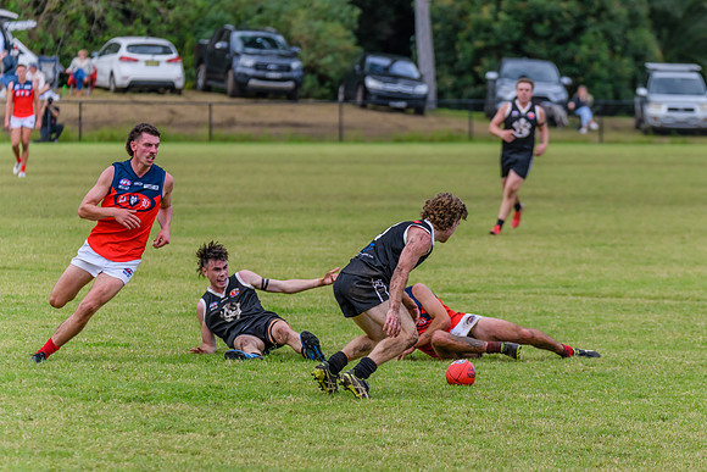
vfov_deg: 4.5
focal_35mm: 303
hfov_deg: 6.8
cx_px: 425
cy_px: 259
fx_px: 5960
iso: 1000
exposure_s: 1/2000
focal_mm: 250
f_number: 5.6
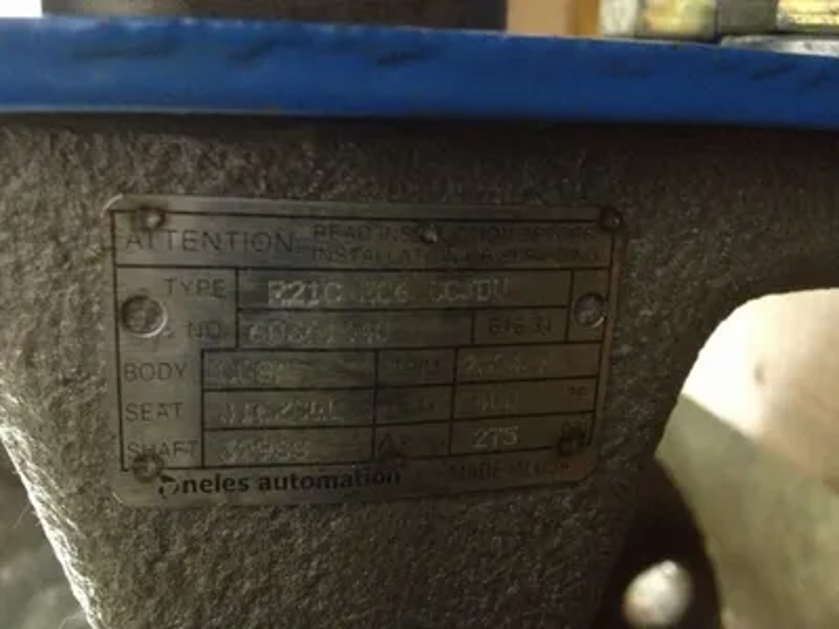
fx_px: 848
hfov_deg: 52.6
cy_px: 314
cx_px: 420
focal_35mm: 35
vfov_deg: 40.7
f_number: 2.4
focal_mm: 4.28
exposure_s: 1/15
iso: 800
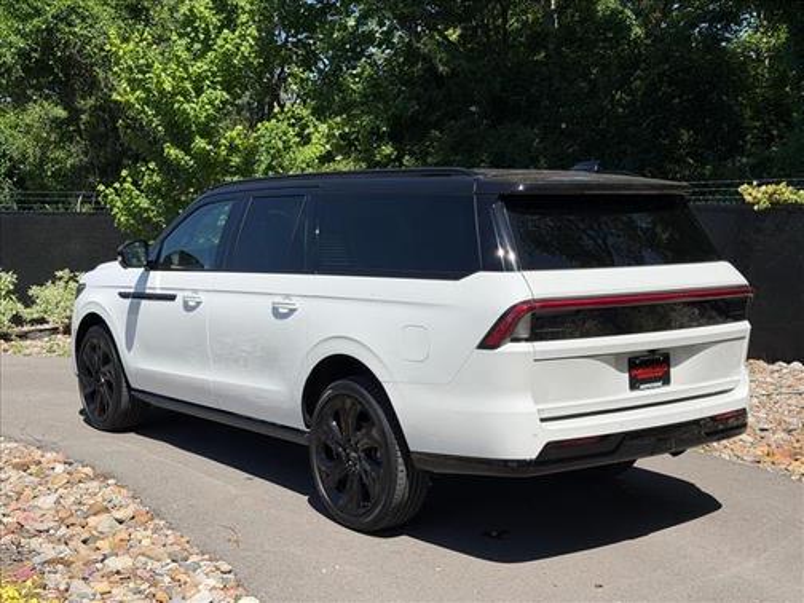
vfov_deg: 30.3
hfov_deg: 39.7
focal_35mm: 48
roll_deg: +1.6
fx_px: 1115
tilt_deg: -5.1
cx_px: 402
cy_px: 302
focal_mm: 6.76
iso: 80
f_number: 1.78
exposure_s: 1/6536
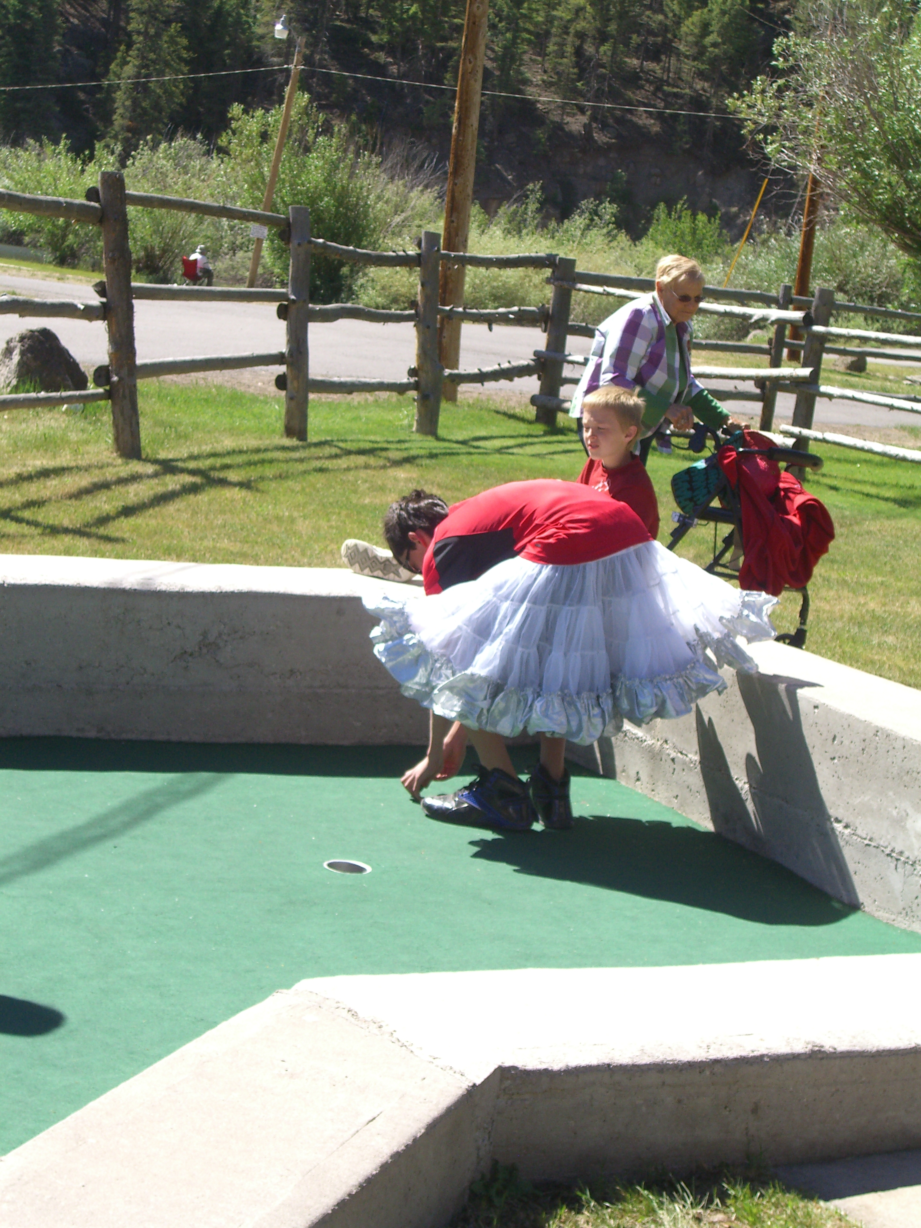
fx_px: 2412
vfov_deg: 28.6
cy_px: 614
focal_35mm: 68
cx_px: 460
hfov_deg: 21.6
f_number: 4
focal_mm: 14.2
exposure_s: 1/800
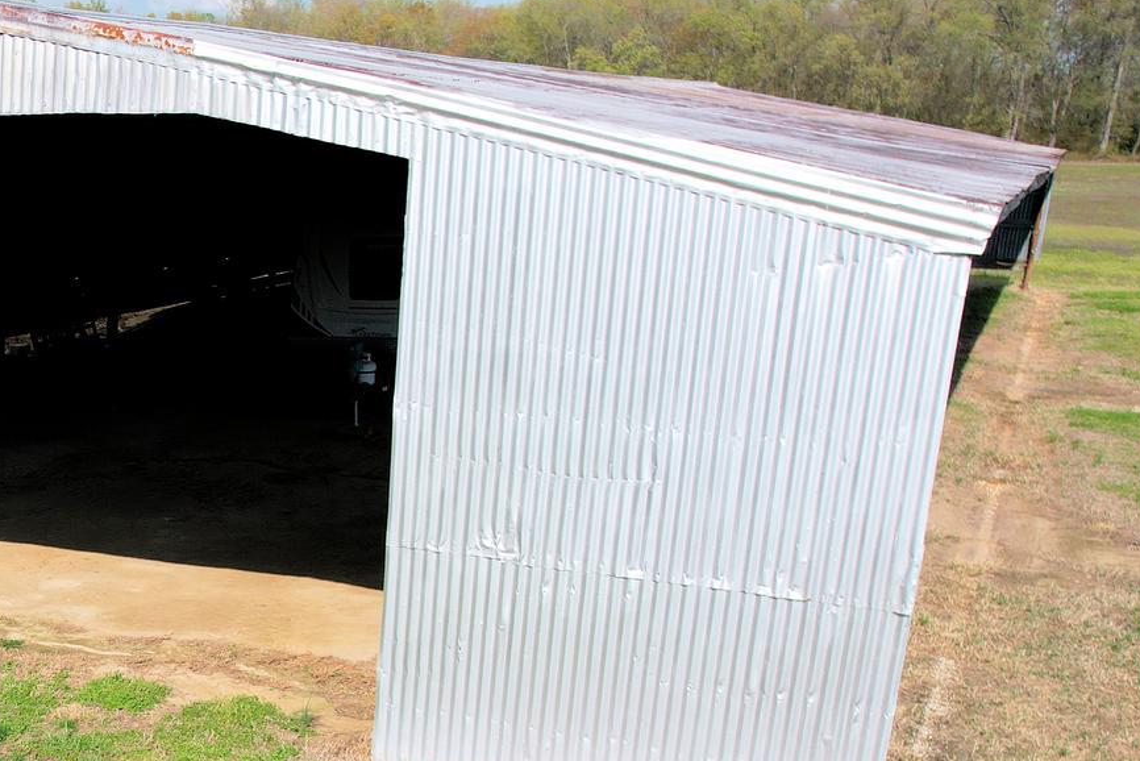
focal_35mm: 52
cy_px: 617
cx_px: -130
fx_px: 1647
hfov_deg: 33.1
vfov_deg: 25.5
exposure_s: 1/640
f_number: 2.8
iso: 100
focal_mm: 8.38
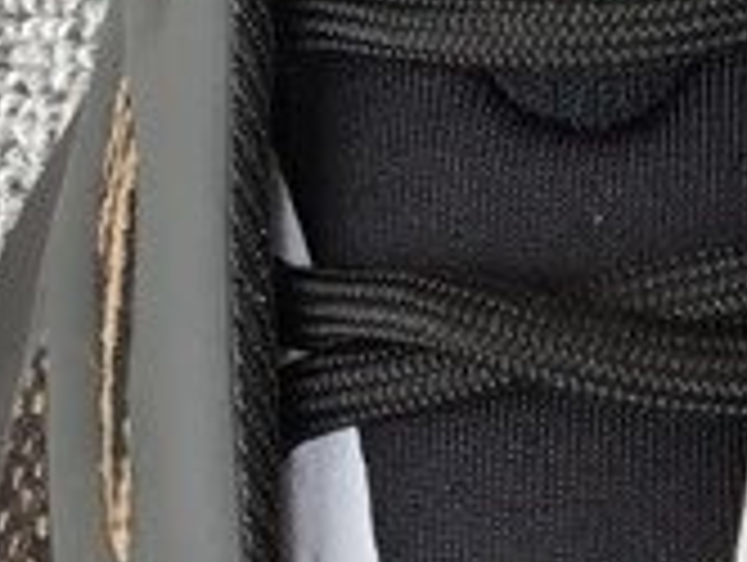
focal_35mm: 168
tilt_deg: -52.2
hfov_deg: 10.8
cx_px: 1426
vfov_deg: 8.5
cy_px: -492
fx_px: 3631
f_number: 2.4
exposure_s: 1/120
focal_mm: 3.3
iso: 25
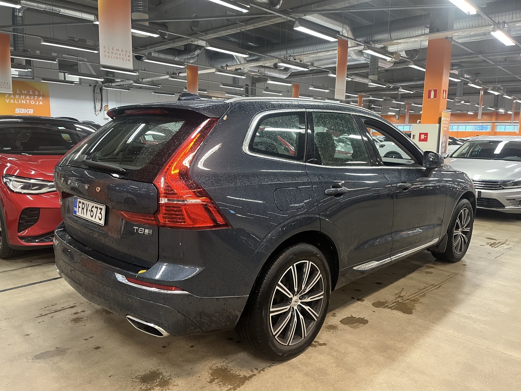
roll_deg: -1.1
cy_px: 196
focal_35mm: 26
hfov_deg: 67.3
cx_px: 260
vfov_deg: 53.1
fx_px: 391
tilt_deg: -8.5
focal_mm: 5.1
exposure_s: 1/50
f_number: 1.6
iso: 250
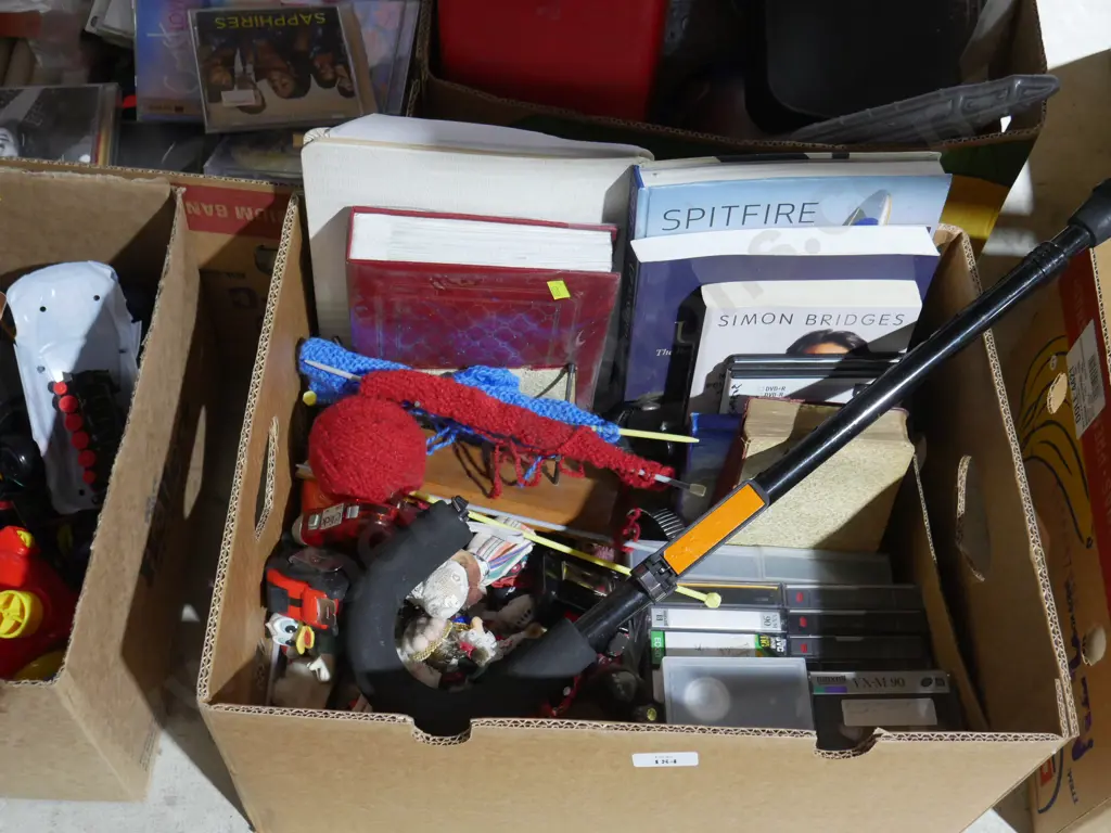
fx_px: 1284
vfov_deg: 36.0
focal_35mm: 40
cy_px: 416
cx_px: 556
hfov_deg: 46.8
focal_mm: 20
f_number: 4.5
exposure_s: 1/60
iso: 2000
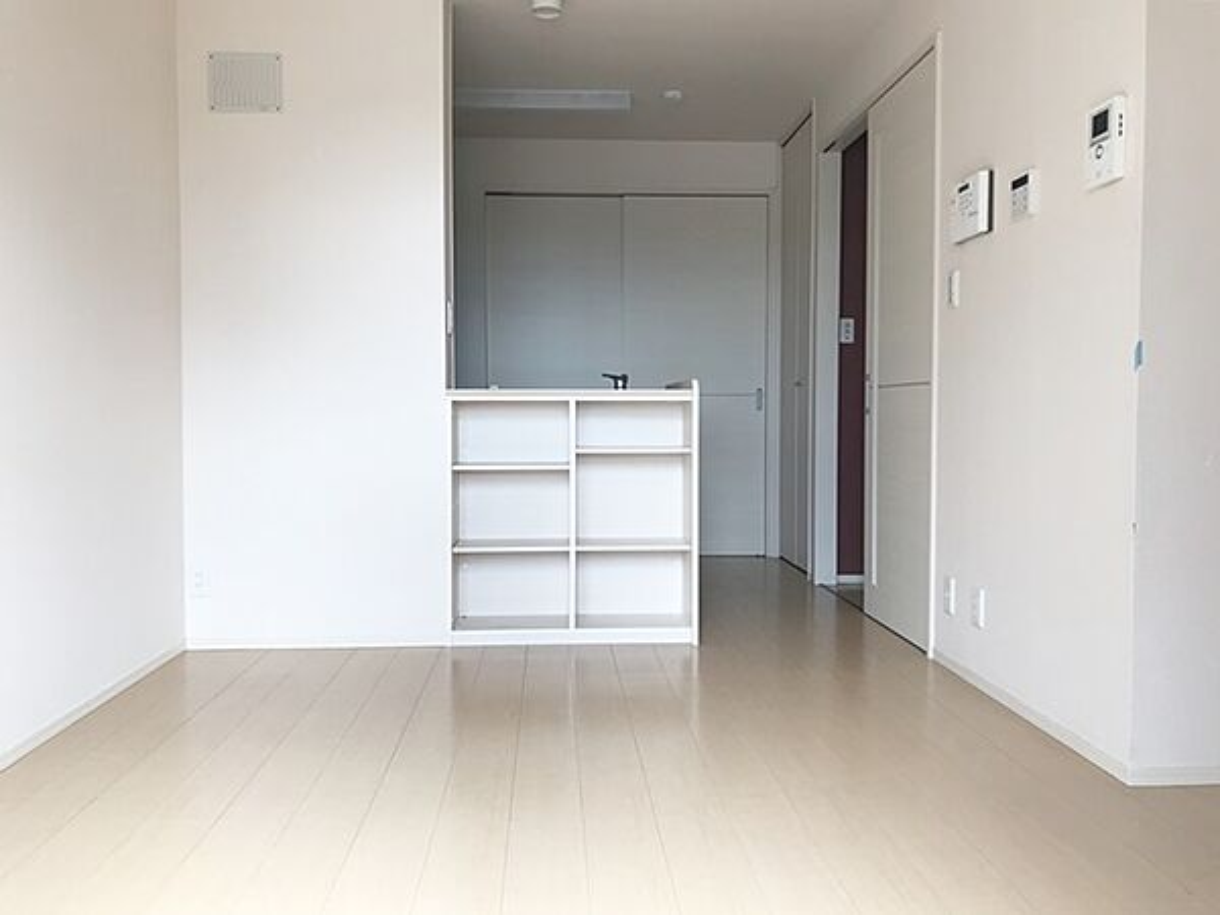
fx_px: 987
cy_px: 458
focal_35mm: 28
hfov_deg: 63.4
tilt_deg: -1.7
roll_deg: +0.5
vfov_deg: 49.7
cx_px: 610
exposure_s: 1/100
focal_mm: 3.99
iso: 32
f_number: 1.8
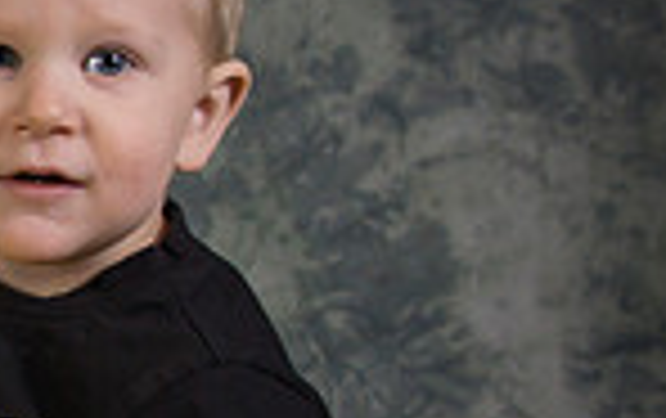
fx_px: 2363
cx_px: 4
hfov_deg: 15.7
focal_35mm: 130
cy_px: 589
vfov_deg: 9.9
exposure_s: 1/160
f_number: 6.3
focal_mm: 28
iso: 200
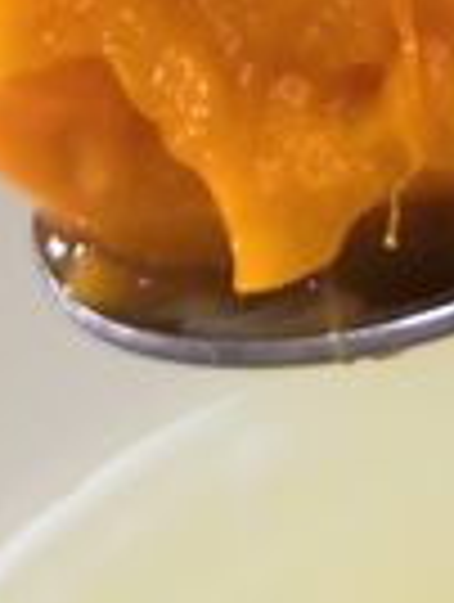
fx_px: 1639
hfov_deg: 15.7
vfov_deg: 18.0
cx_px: 315
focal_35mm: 94
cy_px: -364
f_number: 1.8
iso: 400
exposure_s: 1/50
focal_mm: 3.95
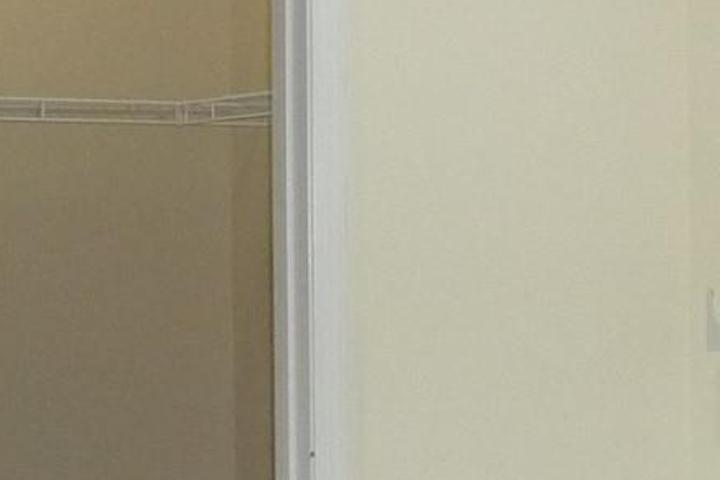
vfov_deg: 10.2
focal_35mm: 135
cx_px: 1267
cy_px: 280
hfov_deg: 13.7
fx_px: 2701
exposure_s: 1/30
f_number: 3.3
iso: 250
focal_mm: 4.7
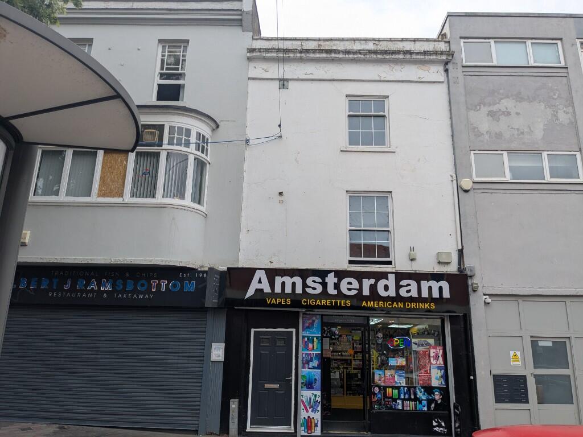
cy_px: 218
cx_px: 292
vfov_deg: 51.4
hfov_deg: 65.3
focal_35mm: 27
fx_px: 455
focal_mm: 4.38
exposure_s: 1/1232
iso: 41
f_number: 1.73
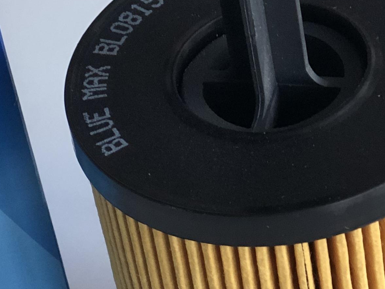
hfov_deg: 10.0
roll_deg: +17.3
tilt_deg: -42.8
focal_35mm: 195
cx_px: -41
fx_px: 2169
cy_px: 150
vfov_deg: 7.6
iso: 125
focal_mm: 6.6
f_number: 2.8
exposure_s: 1/33
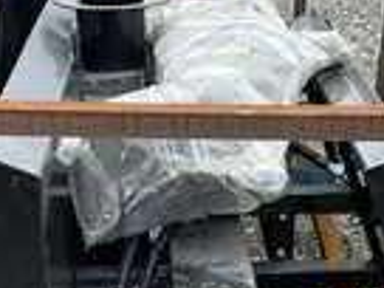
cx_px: 189
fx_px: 943
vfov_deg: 17.1
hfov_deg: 23.0
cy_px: 254
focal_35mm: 85
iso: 25
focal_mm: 3
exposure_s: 1/257
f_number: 1.8
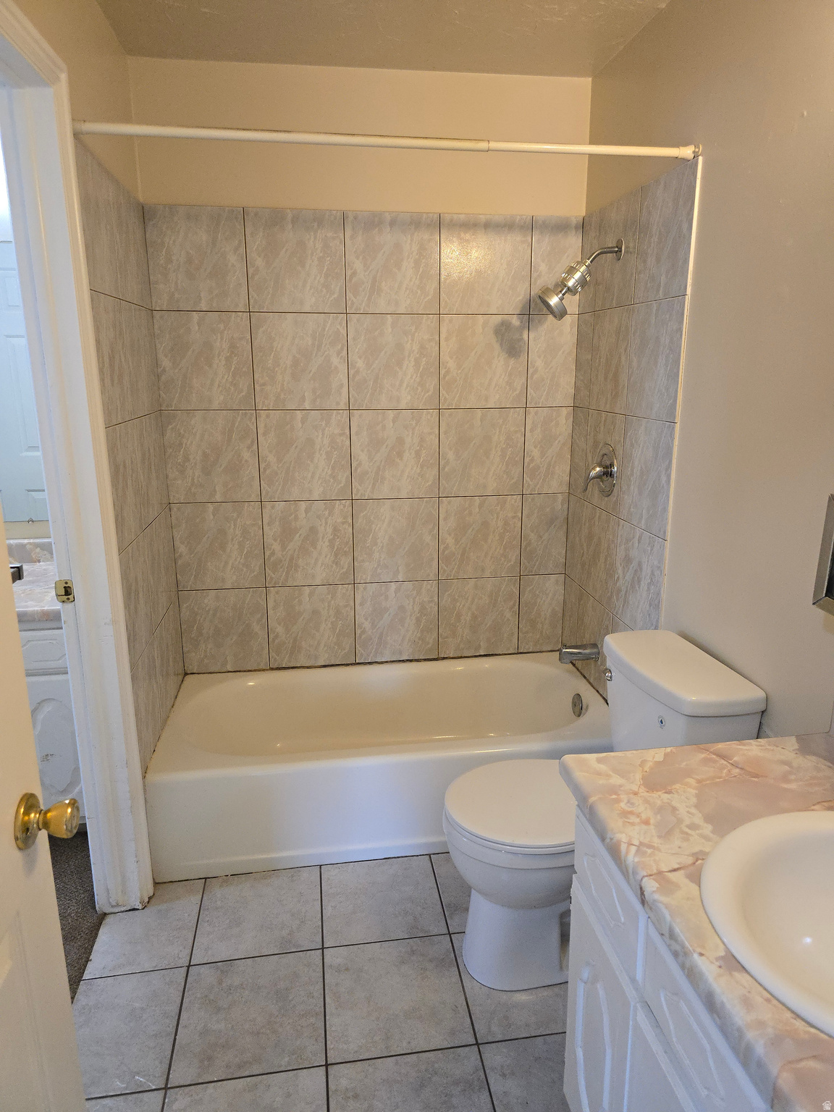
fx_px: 739
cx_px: 417
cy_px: 556
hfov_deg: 58.9
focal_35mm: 23
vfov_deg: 73.9
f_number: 1.7
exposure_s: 1/120
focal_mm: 6.3
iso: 400
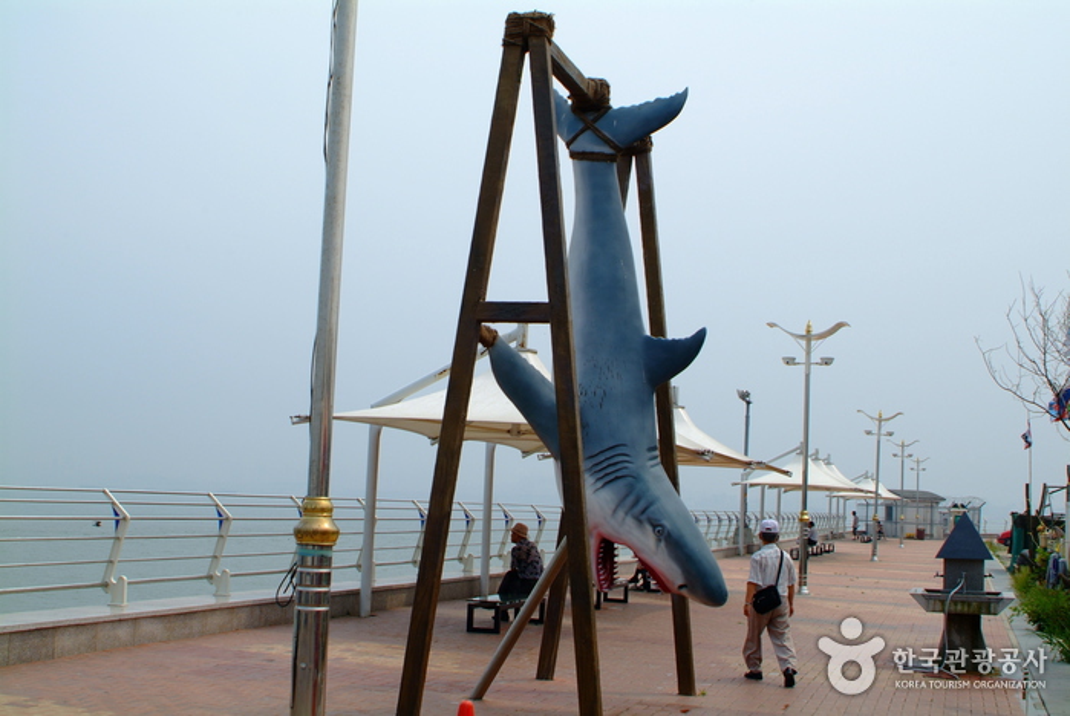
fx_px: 1250
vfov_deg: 32.0
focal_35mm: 42
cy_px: 358
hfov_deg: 46.3
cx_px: 535
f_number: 6.7
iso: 100
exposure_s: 1/180
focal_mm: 28
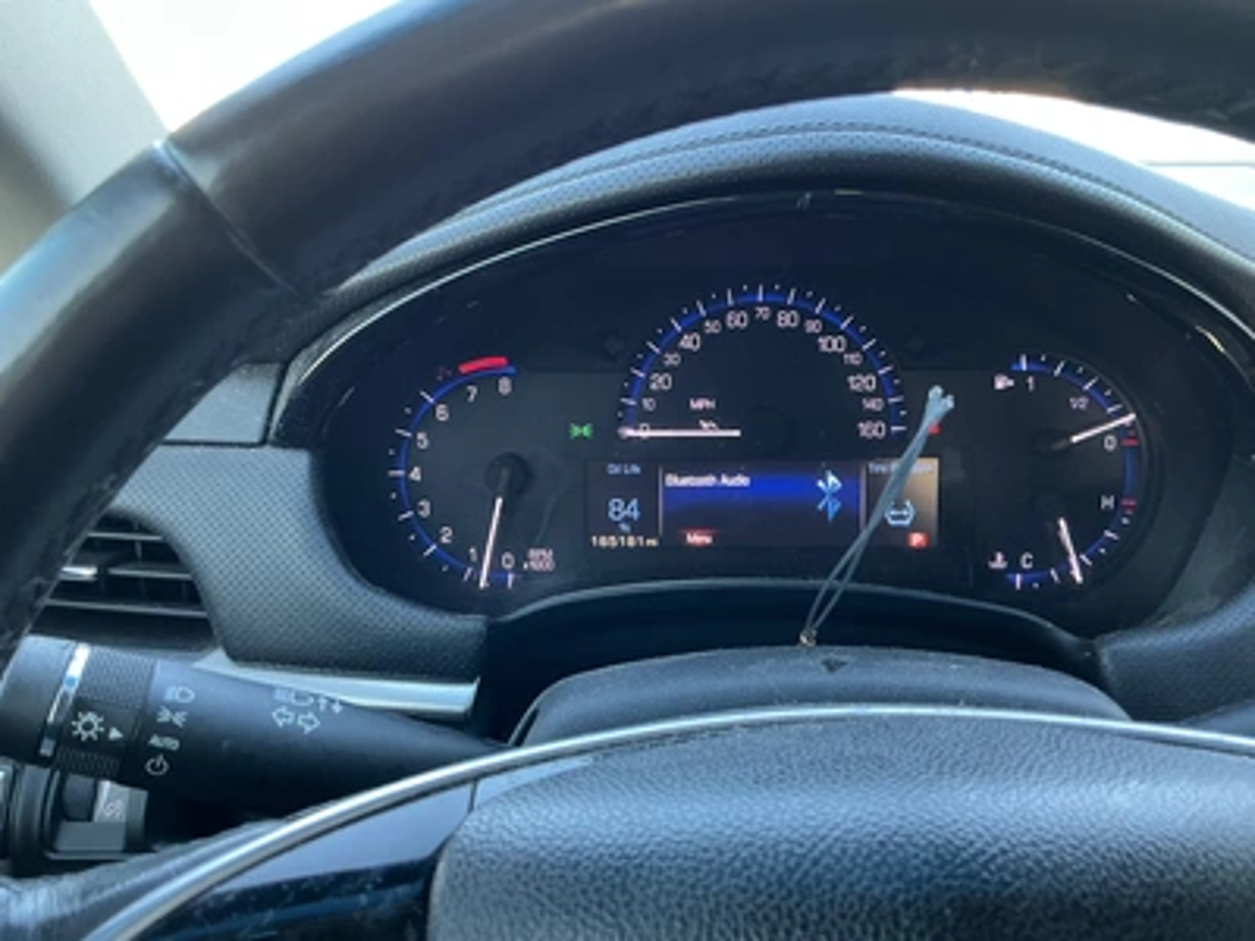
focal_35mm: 28
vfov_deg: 49.7
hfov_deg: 63.4
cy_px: 470
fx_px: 1015
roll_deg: -0.5
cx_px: 628
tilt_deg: -18.5
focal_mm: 3
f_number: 1.8
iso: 125
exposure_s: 1/50
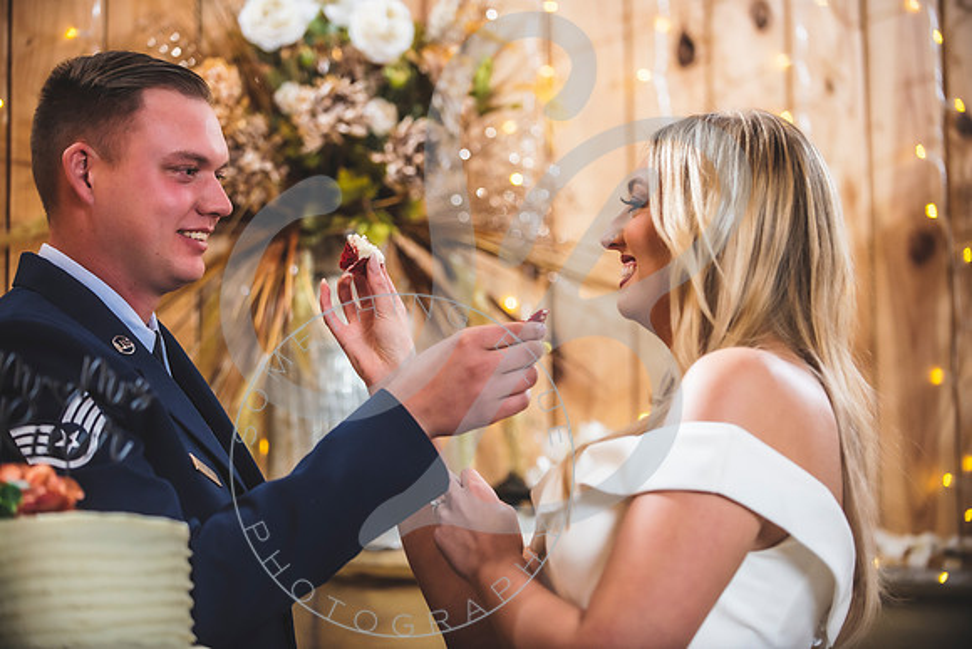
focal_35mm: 110
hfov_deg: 18.6
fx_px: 2971
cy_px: 324
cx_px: 486
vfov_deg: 12.5
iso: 1000
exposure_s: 1/200
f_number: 2.8
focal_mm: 110
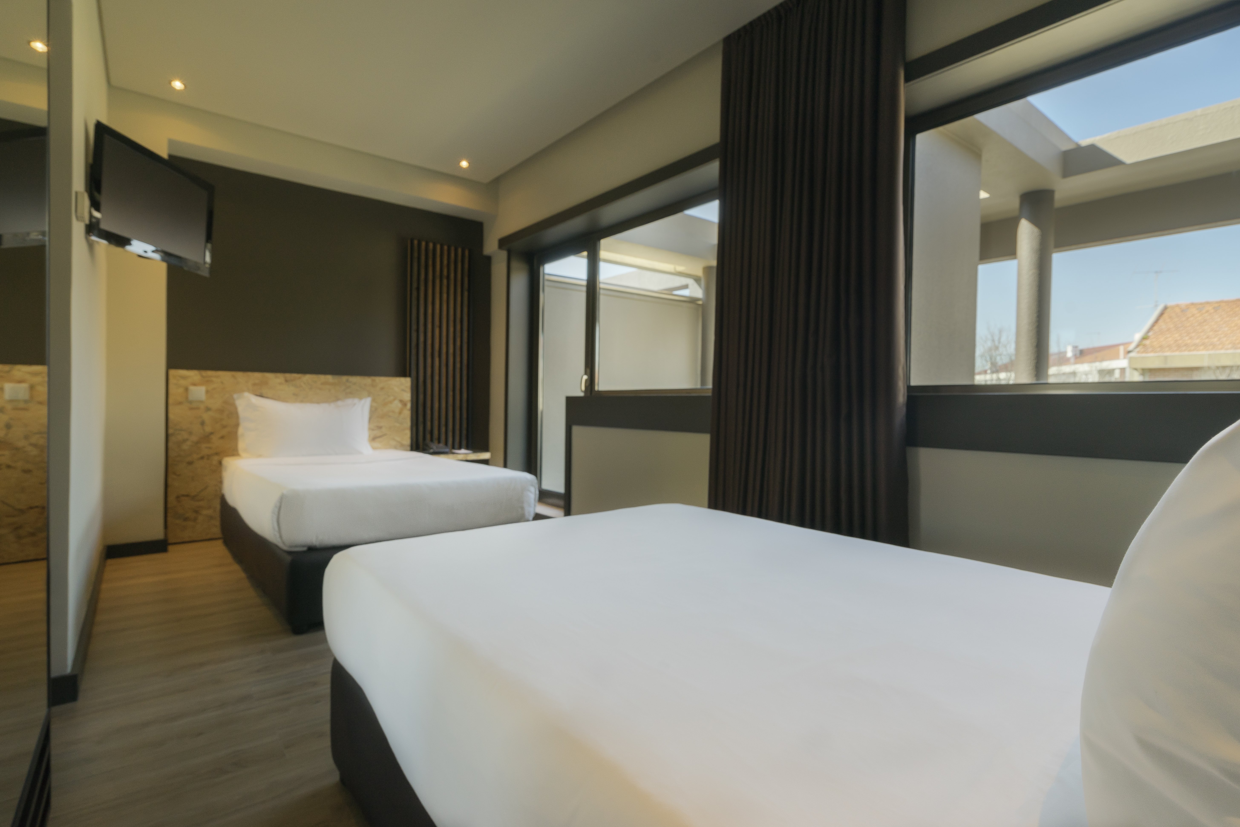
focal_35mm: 17
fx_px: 585
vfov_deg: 70.4
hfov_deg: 93.3
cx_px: 620
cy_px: 414
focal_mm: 17
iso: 200
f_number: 8
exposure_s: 1/125
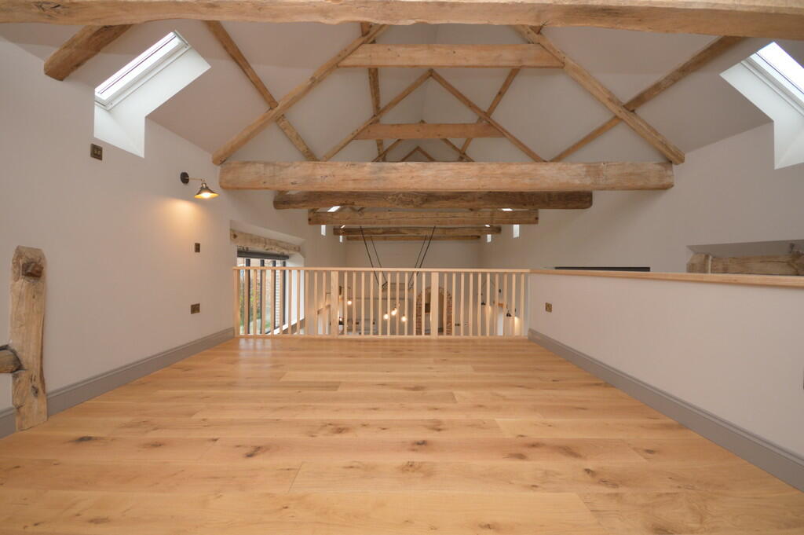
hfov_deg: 100.4
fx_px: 335
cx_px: 402
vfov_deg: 77.2
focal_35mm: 15
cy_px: 268
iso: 560
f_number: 4
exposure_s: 1/60
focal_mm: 10
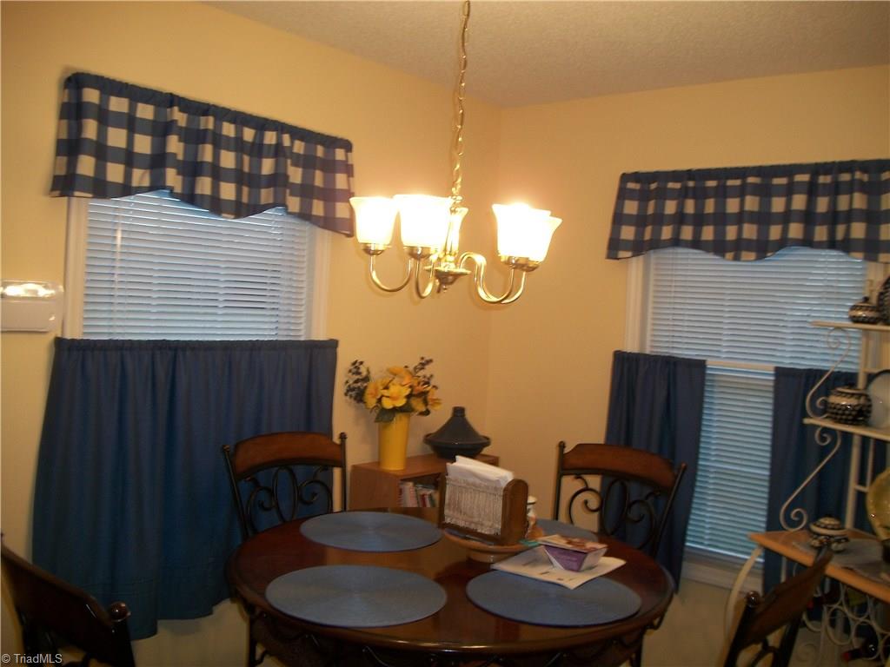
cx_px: 445
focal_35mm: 32
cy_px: 334
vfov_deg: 44.2
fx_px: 823
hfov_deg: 56.8
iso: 80
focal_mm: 5.7
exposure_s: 1/30
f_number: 2.9
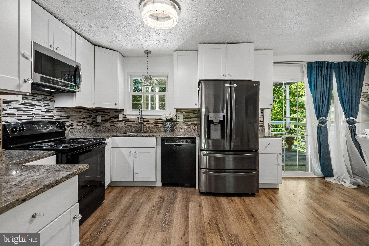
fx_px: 154
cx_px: 184
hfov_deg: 100.4
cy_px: 123
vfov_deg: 77.3
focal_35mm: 15
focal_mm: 10
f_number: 5.6
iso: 400
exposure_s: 1/40
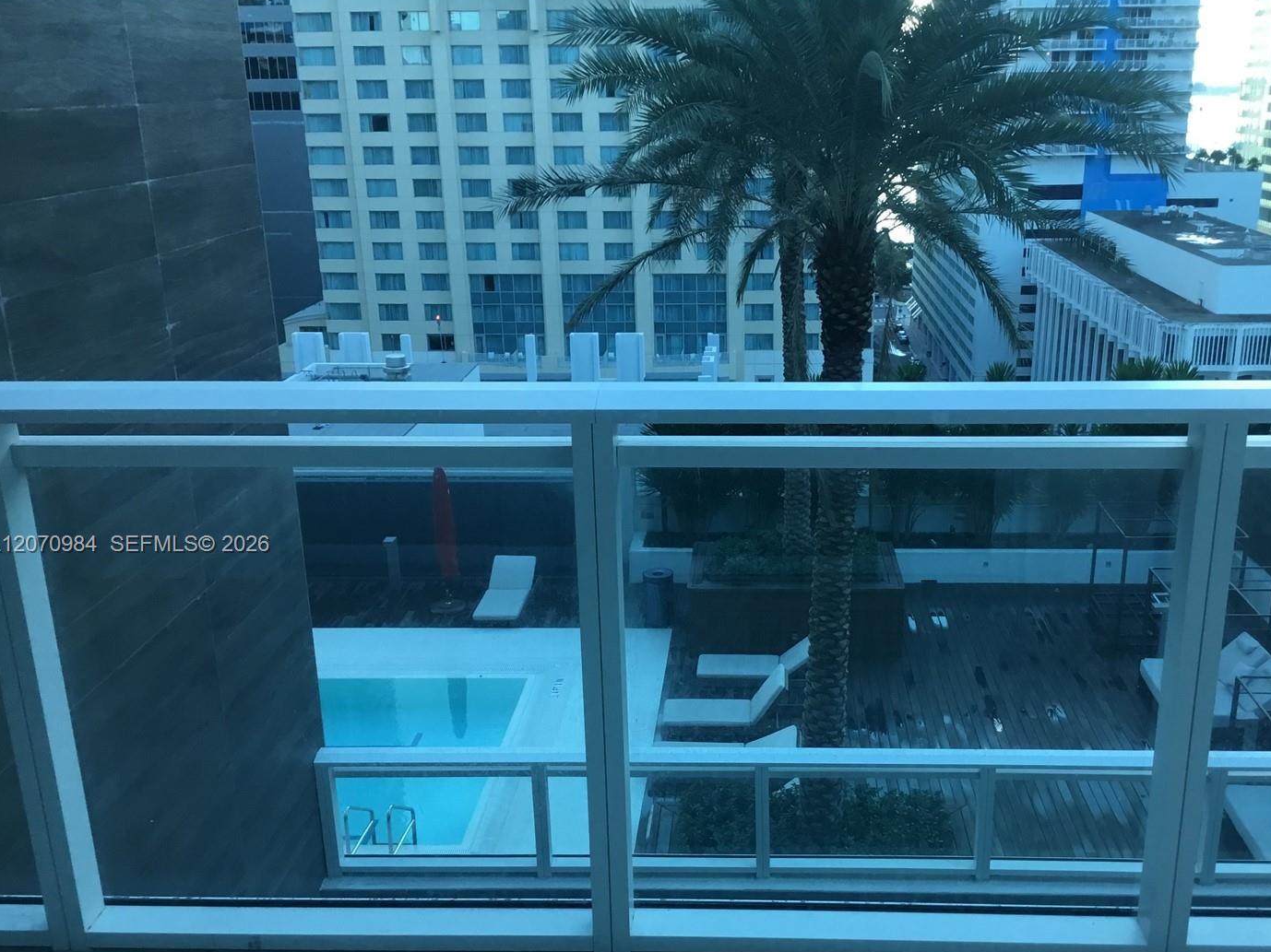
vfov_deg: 39.6
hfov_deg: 51.2
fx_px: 1322
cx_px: 720
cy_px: 546
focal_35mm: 36
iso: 25
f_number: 2.4
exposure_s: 1/40
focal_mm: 3.3
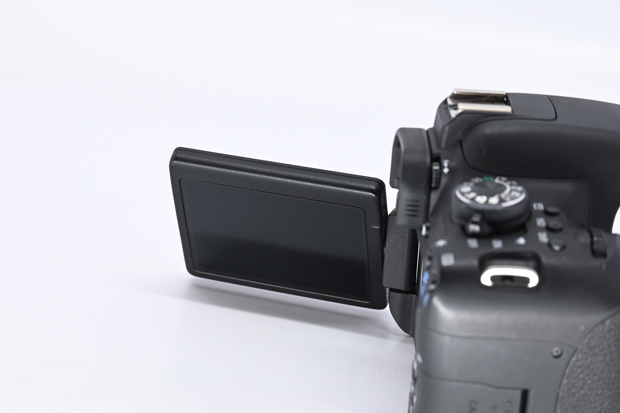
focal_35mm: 109
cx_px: 310
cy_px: 206
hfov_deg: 18.8
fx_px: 1877
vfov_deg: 12.6
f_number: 9
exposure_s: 1/125
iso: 500
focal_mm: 73
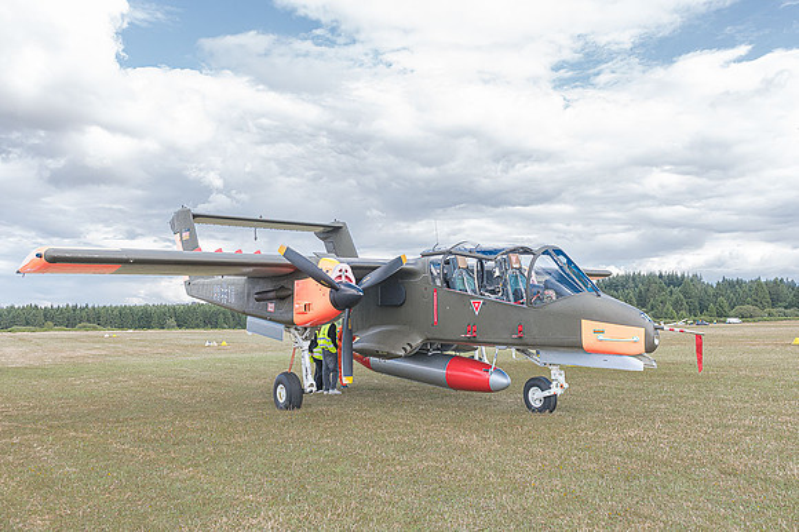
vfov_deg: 47.5
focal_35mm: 27
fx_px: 604
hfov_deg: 66.9
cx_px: 410
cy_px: 266
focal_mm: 26
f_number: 7.1
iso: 400
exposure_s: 1/320
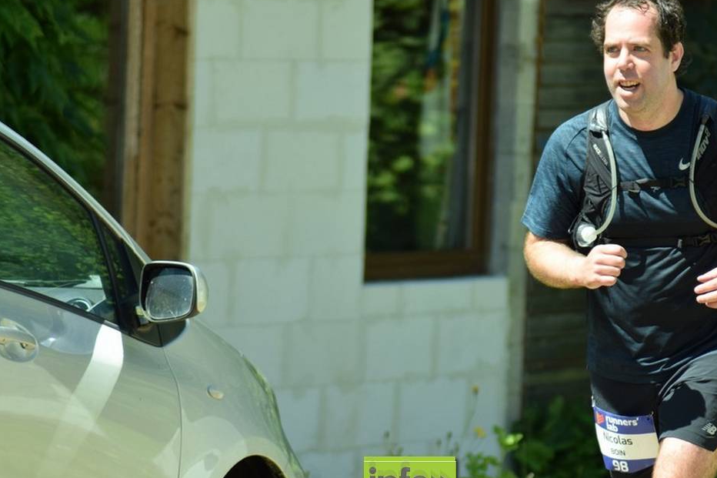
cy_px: 222
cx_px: 410
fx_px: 6345
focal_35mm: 319
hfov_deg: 6.5
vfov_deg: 4.3
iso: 400
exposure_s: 1/1250
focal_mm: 165
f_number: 4.5
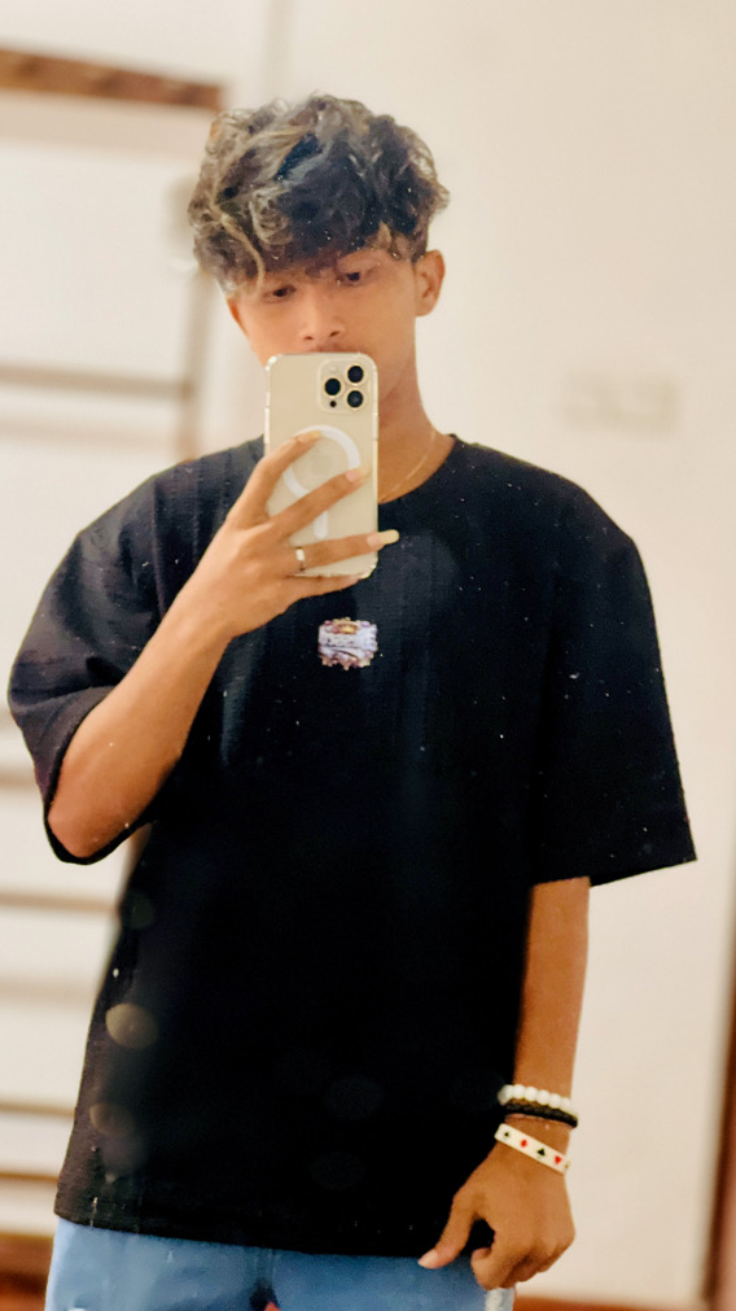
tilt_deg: -4.8
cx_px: 314
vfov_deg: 25.0
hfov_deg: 14.2
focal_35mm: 85
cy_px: 654
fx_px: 2952
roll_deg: -5.8
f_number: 2.8
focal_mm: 9
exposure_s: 1/14
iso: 500
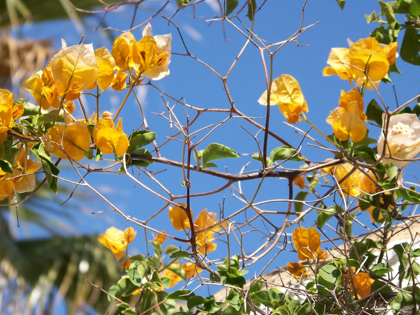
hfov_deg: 8.4
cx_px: 234
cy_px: 199
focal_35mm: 235
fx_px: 2851
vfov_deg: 6.3
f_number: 3.6
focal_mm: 27.5
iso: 66
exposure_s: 1/640
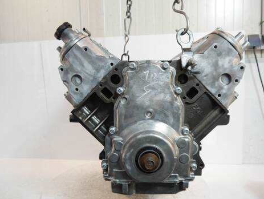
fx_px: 221
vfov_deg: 48.3
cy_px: 102
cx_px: 131
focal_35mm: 29
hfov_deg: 61.6
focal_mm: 14
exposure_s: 1/60
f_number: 3.5
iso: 250
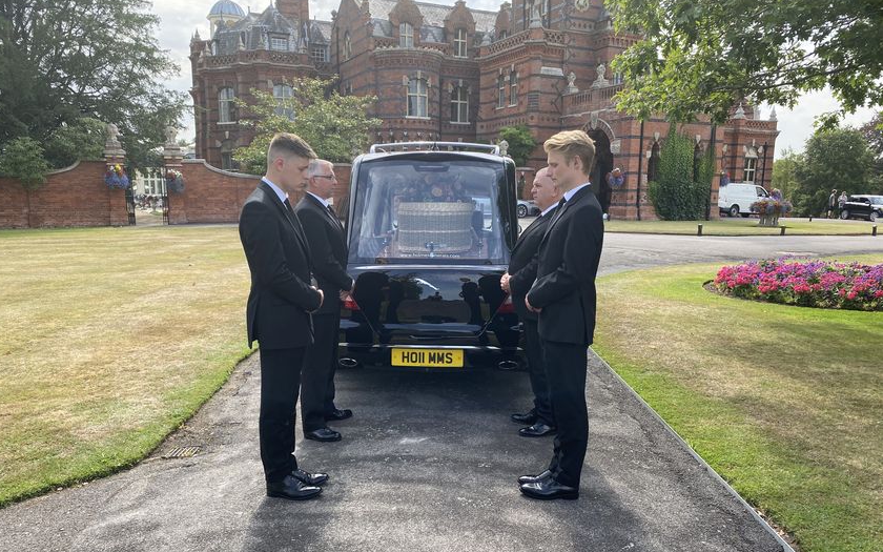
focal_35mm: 28
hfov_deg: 66.5
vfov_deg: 44.4
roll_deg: +0.6
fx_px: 674
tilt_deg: -9.3
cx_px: 436
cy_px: 324
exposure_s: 1/640
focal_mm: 4.25
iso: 32
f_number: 1.8
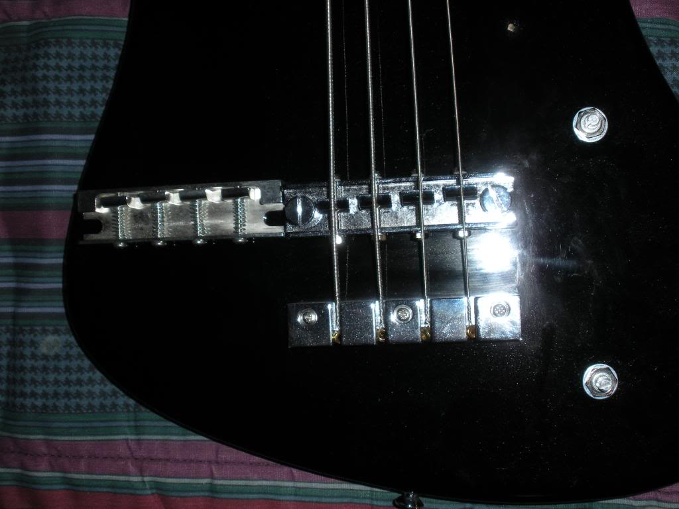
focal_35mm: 44
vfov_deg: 32.9
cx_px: 340
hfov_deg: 42.9
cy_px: 254
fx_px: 863
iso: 64
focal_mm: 7.7
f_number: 4
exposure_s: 1/60
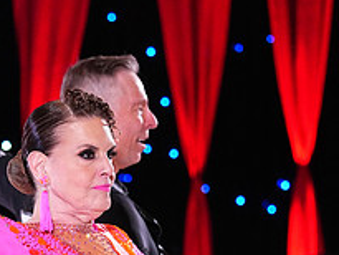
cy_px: 462
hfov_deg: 6.7
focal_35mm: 294
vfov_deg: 5.0
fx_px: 2881
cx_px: 77
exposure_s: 1/320
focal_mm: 108
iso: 6400
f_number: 4.5
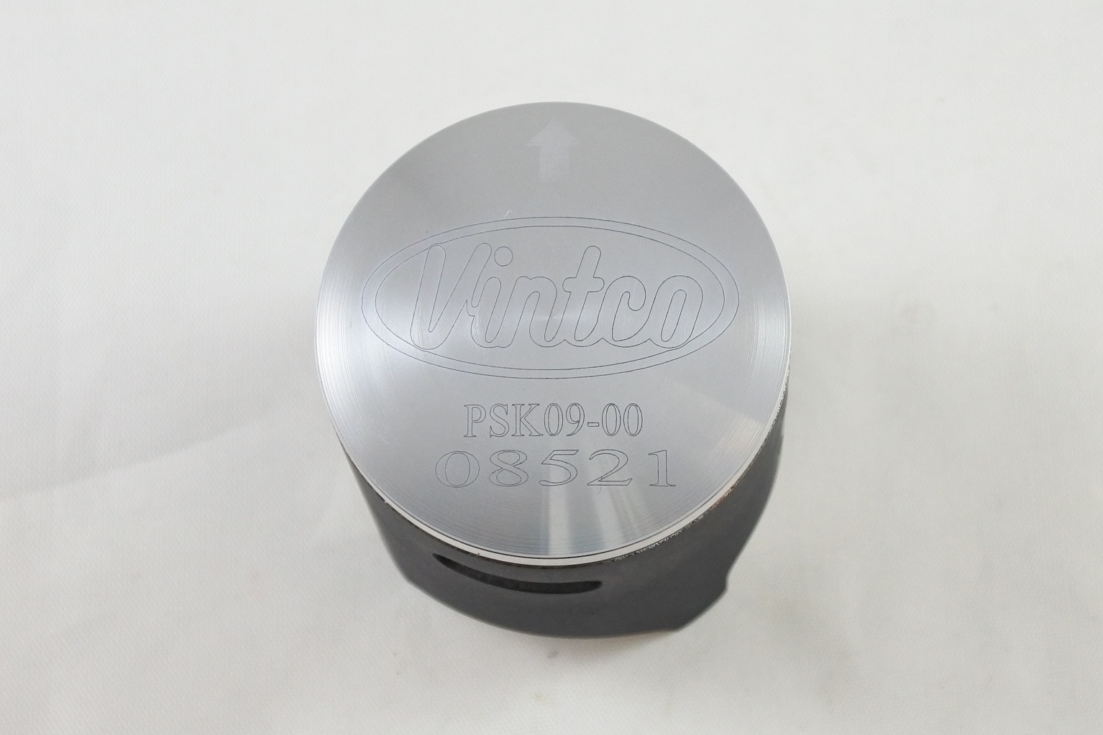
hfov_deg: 36.9
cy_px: 368
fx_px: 1655
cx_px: 552
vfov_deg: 25.1
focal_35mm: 54
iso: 640
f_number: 4.8
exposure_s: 1/125
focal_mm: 20.1
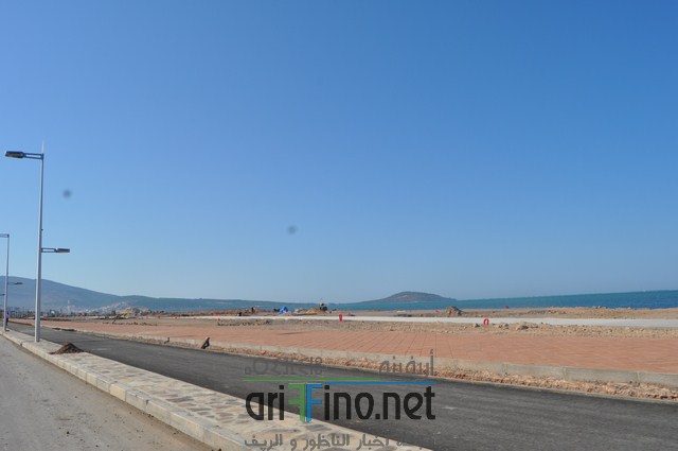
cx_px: 339
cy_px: 226
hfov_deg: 67.4
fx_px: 508
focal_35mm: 27
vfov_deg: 47.8
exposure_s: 1/400
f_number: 10
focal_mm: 18
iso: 200
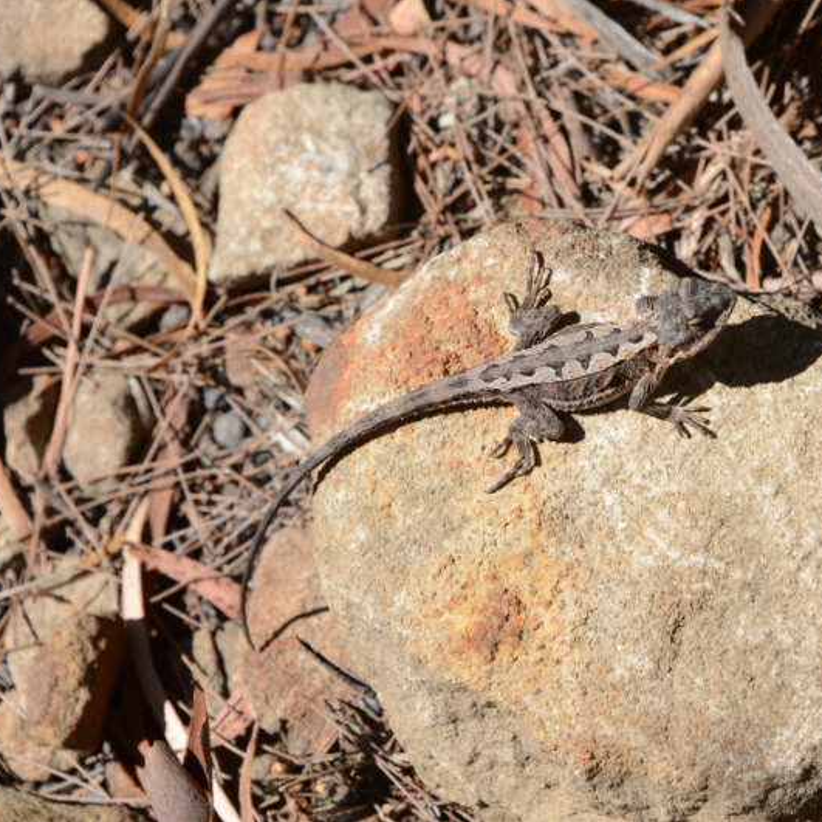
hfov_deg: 4.6
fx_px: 10316
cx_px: 598
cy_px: 410
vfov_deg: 4.6
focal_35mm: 384
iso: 250
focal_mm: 300
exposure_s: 1/200
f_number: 13
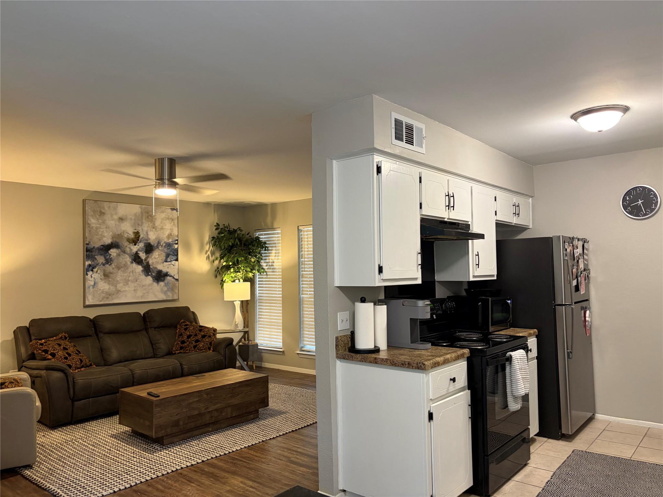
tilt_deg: +2.7
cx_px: 332
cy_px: 248
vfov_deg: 53.1
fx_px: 498
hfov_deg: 67.3
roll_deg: +0.8
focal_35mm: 26
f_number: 1.6
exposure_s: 1/60
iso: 200
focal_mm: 5.96
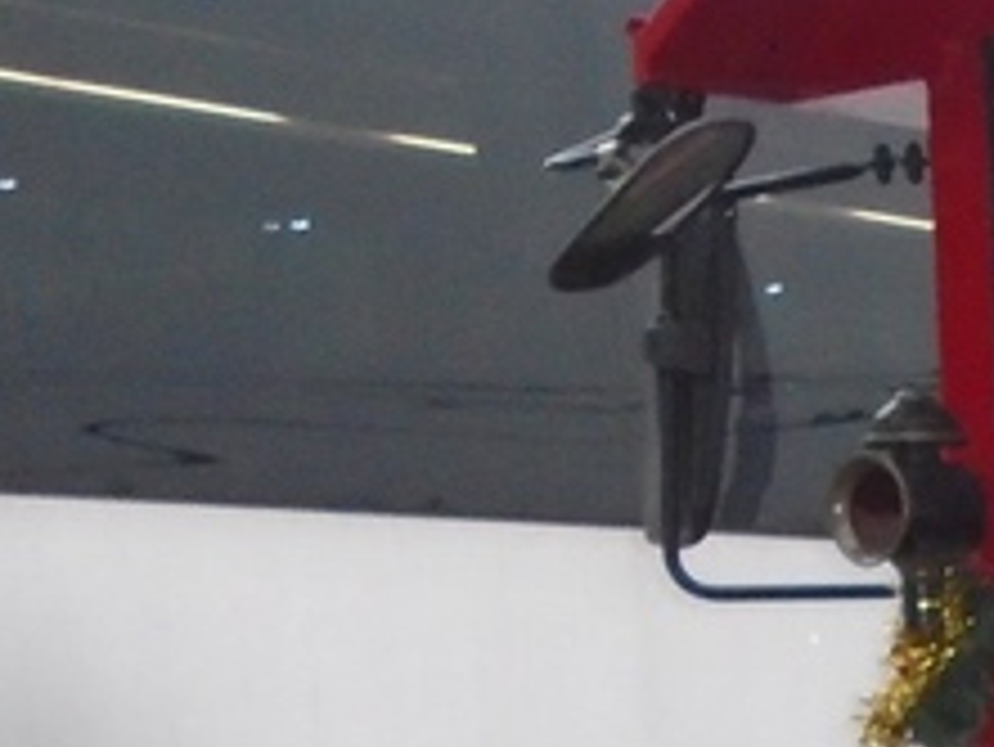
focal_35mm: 136
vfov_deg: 10.6
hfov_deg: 12.9
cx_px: 1889
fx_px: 3907
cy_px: 1044
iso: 400
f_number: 3.5
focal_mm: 5.5
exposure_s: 1/60
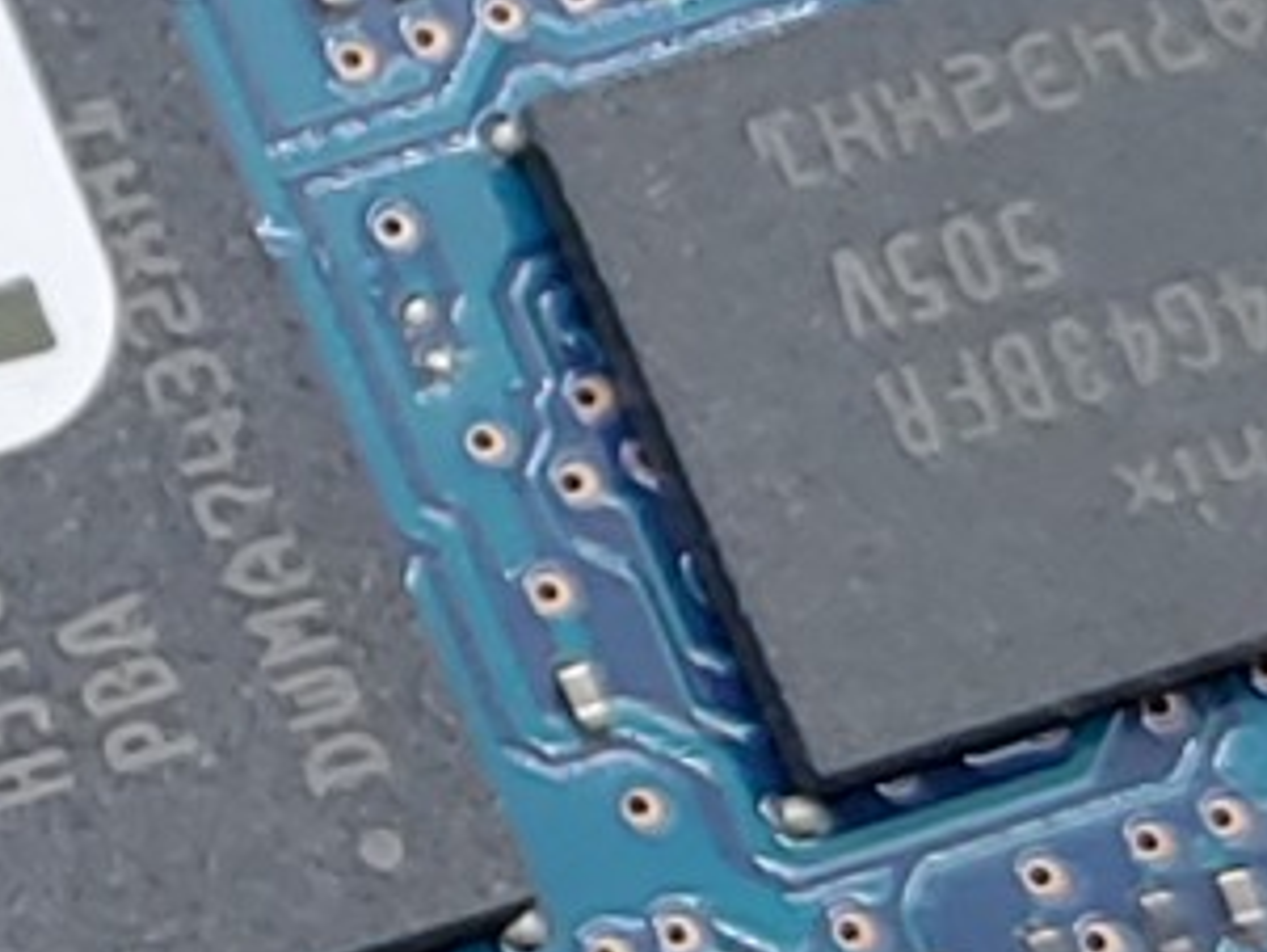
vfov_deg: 5.8
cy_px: 110
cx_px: -1520
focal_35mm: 258
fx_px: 9447
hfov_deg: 7.3
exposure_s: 1/108
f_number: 1.8
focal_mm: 4.36
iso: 50
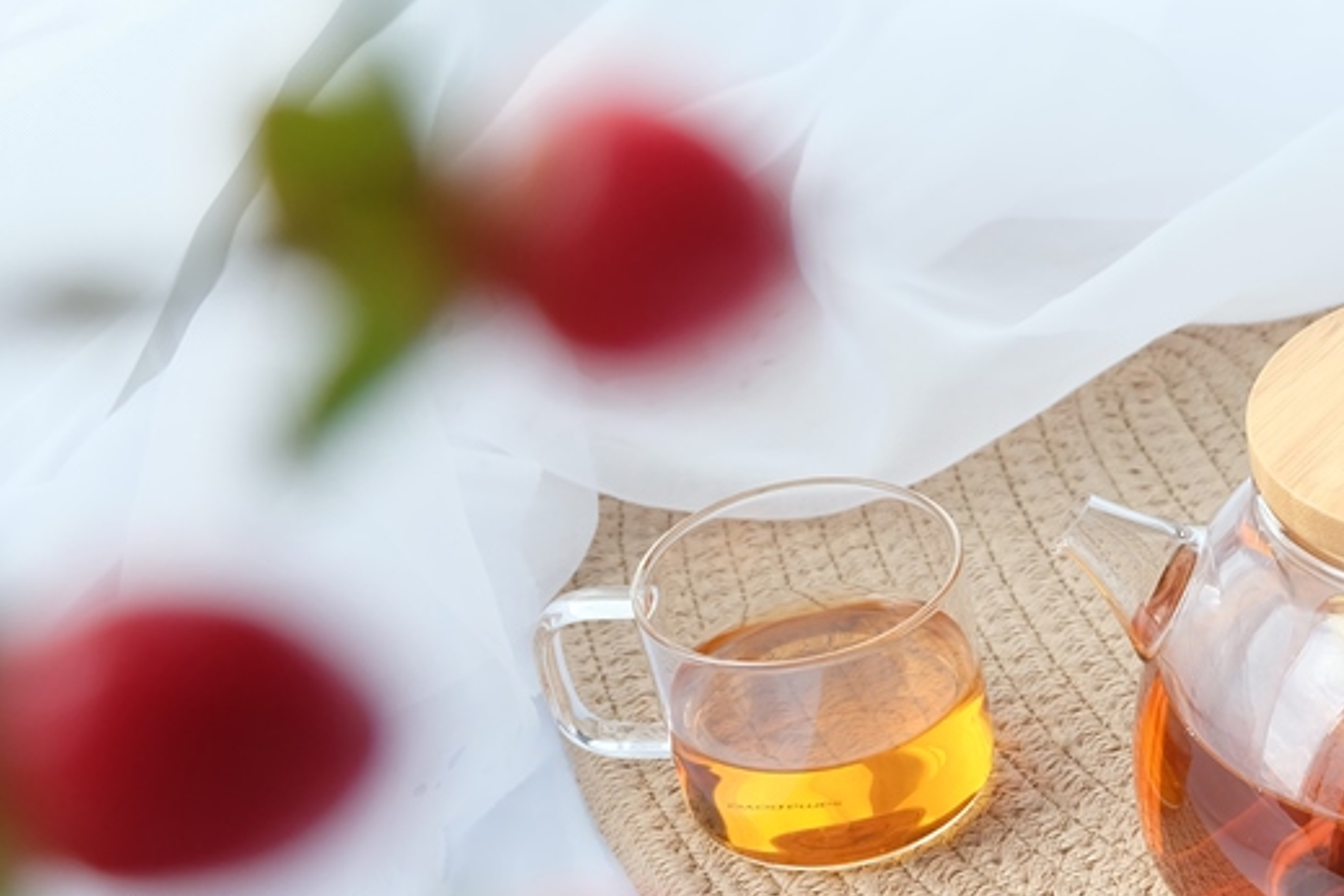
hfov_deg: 27.0
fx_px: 2650
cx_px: 1323
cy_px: 781
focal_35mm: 71
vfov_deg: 18.9
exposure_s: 1/220
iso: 800
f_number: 5.6
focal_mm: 24.3
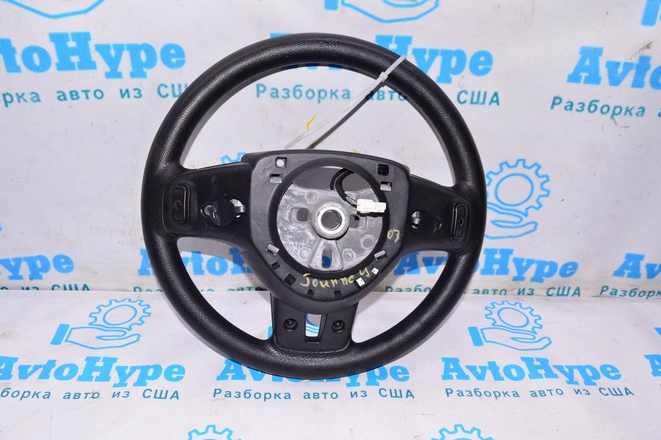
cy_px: 220
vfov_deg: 41.6
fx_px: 578
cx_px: 330
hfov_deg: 59.5
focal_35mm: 32
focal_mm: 21
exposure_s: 1/200
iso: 1600
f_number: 8
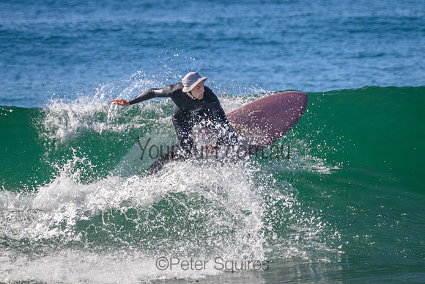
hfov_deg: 2.0
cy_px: 97
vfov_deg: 1.3
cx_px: 280
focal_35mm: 1053
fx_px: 12438
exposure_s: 1/1600
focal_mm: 800
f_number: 11
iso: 1250
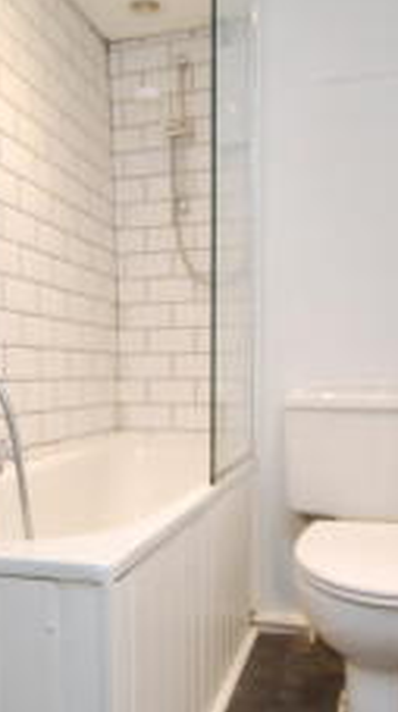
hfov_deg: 35.3
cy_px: 384
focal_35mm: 33
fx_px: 622
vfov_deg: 59.5
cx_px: 154
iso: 220
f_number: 3.5
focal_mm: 10
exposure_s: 1/30
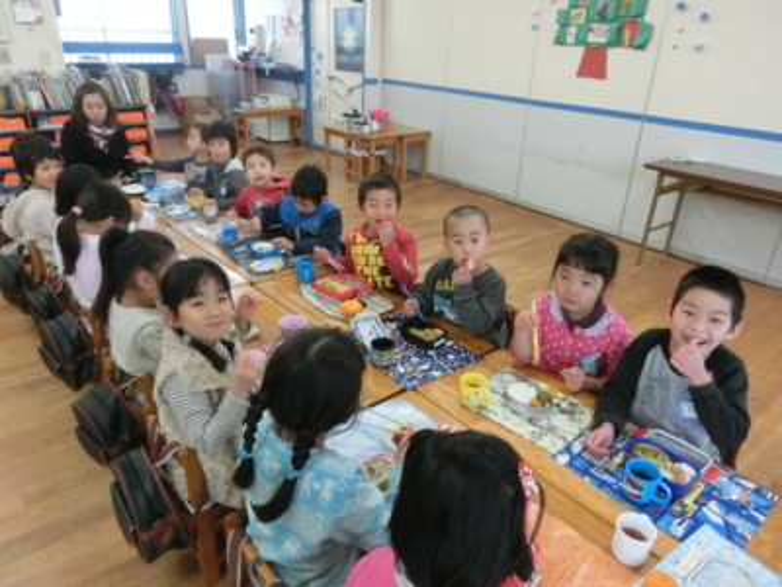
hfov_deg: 71.6
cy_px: 294
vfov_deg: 56.8
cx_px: 391
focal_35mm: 24
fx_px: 542
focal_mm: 4.24
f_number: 3
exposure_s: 1/160
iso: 800
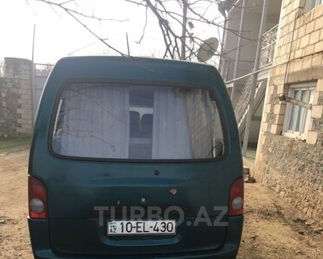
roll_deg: -4.8
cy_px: 216
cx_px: 161
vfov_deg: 37.5
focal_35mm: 38
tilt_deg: -17.5
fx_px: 364
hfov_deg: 47.9
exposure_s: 1/527
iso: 25
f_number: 2.2
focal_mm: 4.15
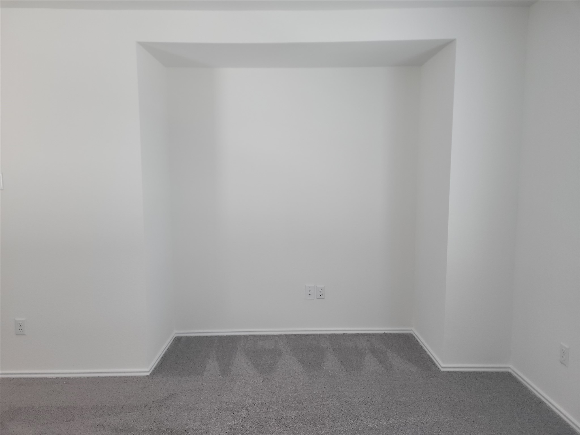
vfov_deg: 53.1
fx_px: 436
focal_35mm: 26
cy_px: 218
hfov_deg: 67.3
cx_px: 290
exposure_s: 1/120
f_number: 1.8
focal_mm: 5.4
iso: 80
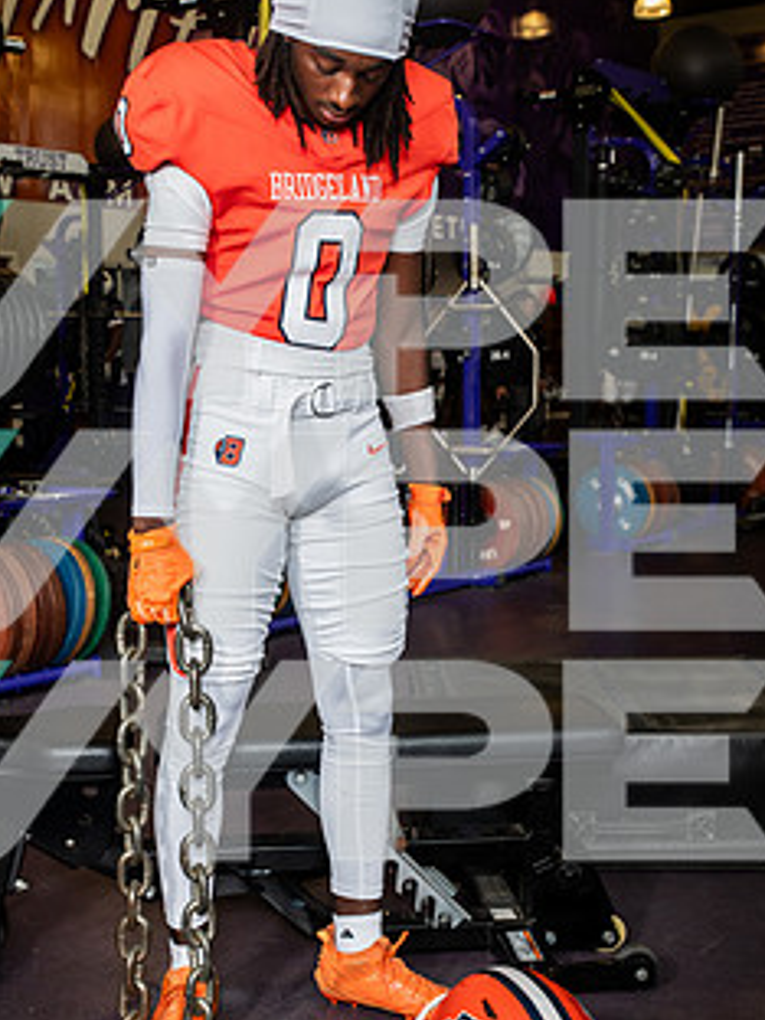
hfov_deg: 29.0
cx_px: 304
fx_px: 1473
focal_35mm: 50
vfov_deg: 38.2
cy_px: 533
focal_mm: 36
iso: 500
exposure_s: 1/250
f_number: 5.6
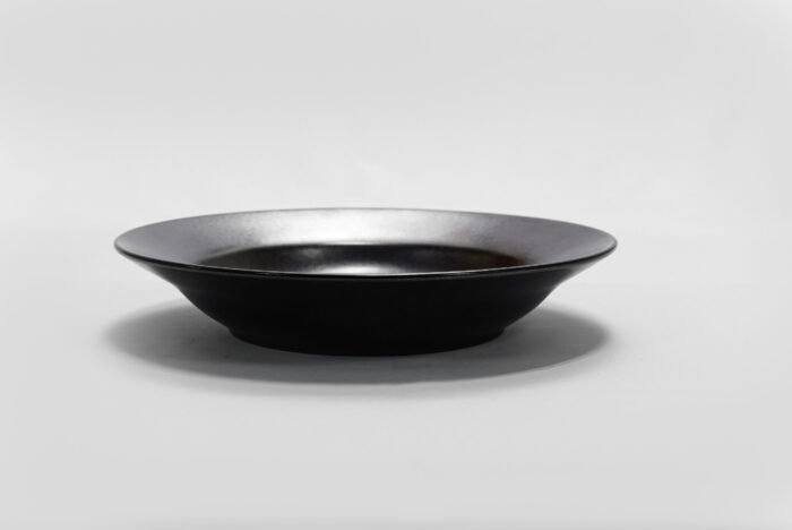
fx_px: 1541
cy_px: 265
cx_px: 396
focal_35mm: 70
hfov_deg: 28.8
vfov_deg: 19.5
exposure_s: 1/100
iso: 3200
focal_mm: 70
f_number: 13
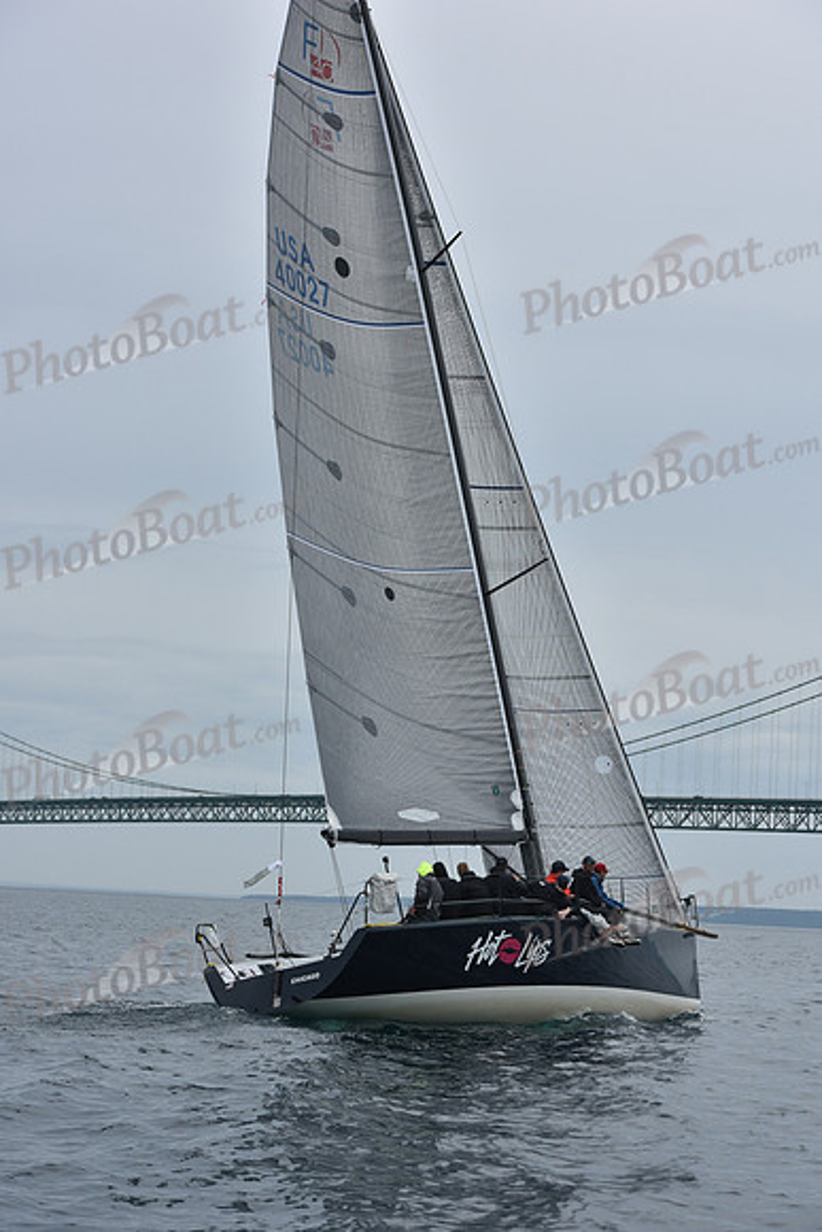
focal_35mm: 70
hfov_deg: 19.5
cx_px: 411
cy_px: 616
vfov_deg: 28.8
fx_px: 2396
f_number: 8
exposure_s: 1/800
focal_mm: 70
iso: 250
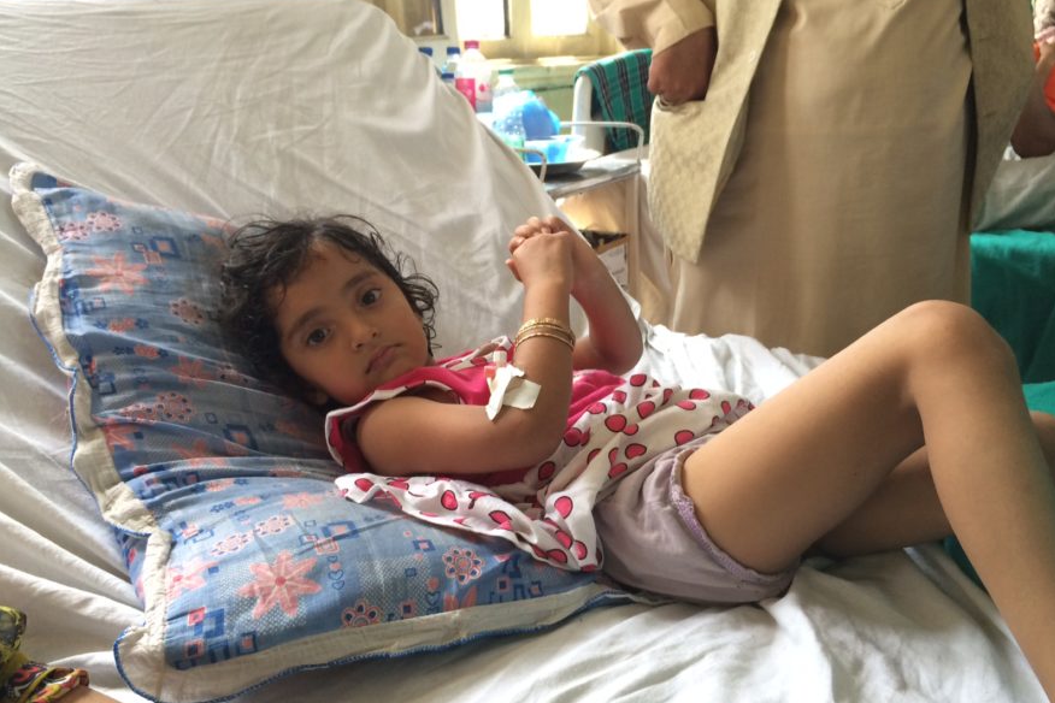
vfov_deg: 42.3
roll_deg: +2.8
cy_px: 358
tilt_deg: -18.4
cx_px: 541
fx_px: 908
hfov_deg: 60.3
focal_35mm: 31
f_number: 2.2
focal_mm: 4.15
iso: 50
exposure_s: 1/33
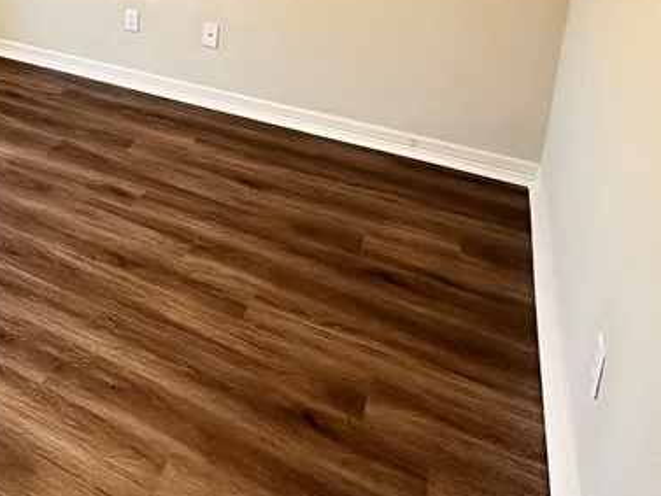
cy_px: -53
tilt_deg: -12.3
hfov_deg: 41.5
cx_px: -23
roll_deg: +0.8
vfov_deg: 32.9
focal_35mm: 38
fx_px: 726
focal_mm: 2.22
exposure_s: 1/60
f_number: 2.2
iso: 160
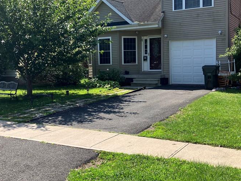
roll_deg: +0.5
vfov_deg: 33.6
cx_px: 119
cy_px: 81
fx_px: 299
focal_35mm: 43
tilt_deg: -4.0
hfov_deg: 43.9
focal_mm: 3.99
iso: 32
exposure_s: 1/960
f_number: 1.8
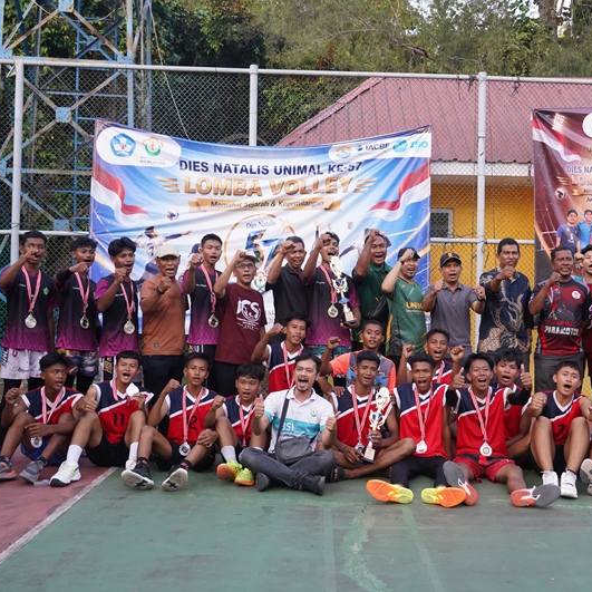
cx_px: 376
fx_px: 793
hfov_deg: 40.6
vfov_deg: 40.9
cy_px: 296
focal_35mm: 41
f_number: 5.6
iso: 3200
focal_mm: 32
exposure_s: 1/250
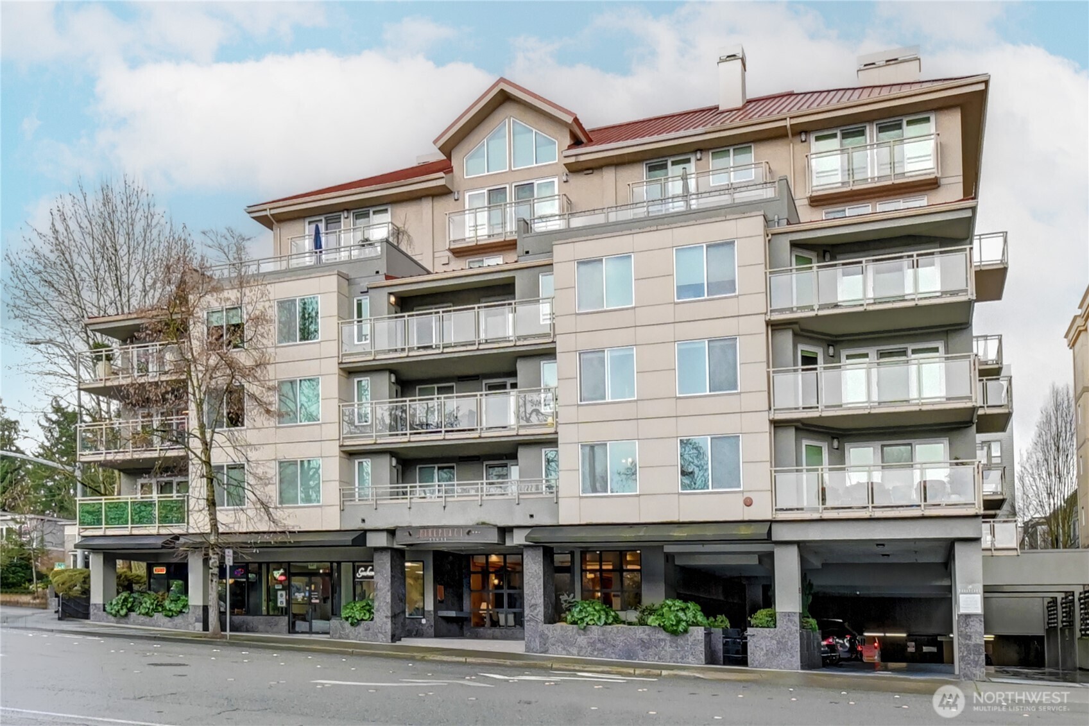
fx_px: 454
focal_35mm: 15
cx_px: 544
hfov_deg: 100.4
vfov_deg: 77.3
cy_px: 363
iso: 3200
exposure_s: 1/100
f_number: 11
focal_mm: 10
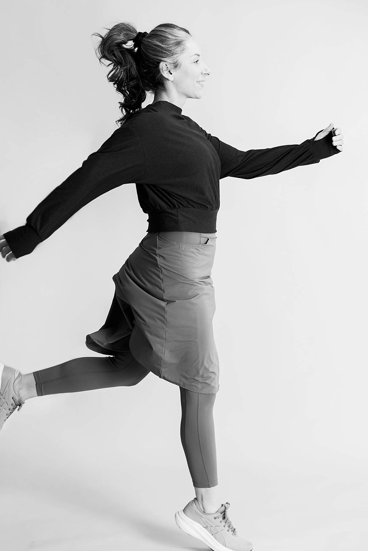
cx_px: 184
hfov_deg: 18.2
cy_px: 276
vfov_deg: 27.0
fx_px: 1150
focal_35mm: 75
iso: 125
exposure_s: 1/250
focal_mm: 50
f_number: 2
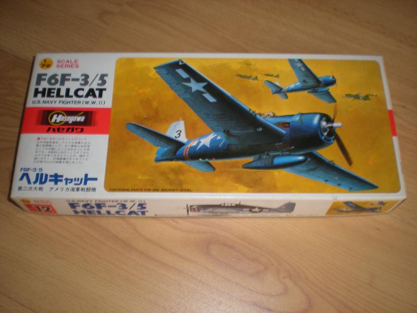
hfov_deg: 49.0
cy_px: 156
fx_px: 458
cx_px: 208
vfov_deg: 37.7
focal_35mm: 38
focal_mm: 6.3
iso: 64
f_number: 3.1
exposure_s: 1/30
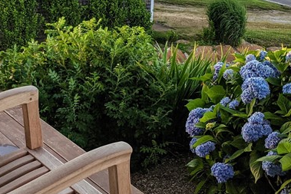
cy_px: 48
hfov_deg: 27.6
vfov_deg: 18.6
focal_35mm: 73
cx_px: 103
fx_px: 590
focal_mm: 4.67
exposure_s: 1/809
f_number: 2
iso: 46
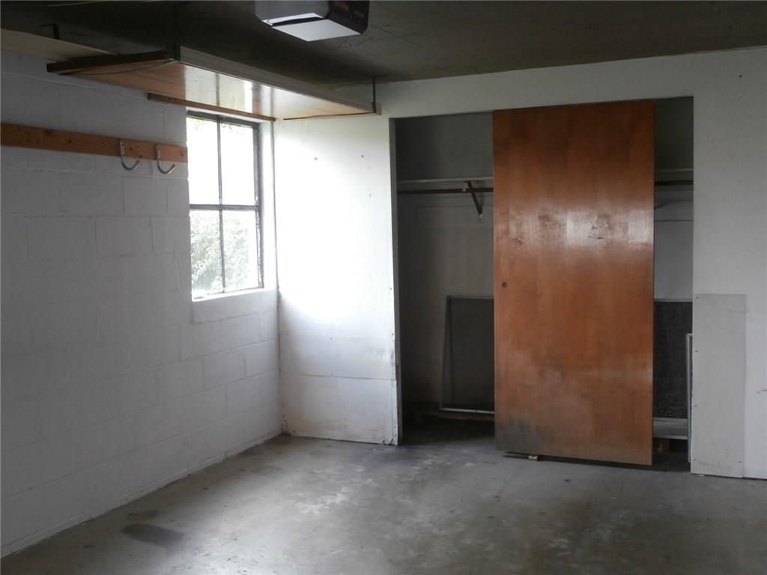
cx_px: 384
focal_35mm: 38
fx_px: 842
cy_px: 288
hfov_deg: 49.0
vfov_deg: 37.7
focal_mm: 6.67
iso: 200
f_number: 3.9
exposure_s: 1/25
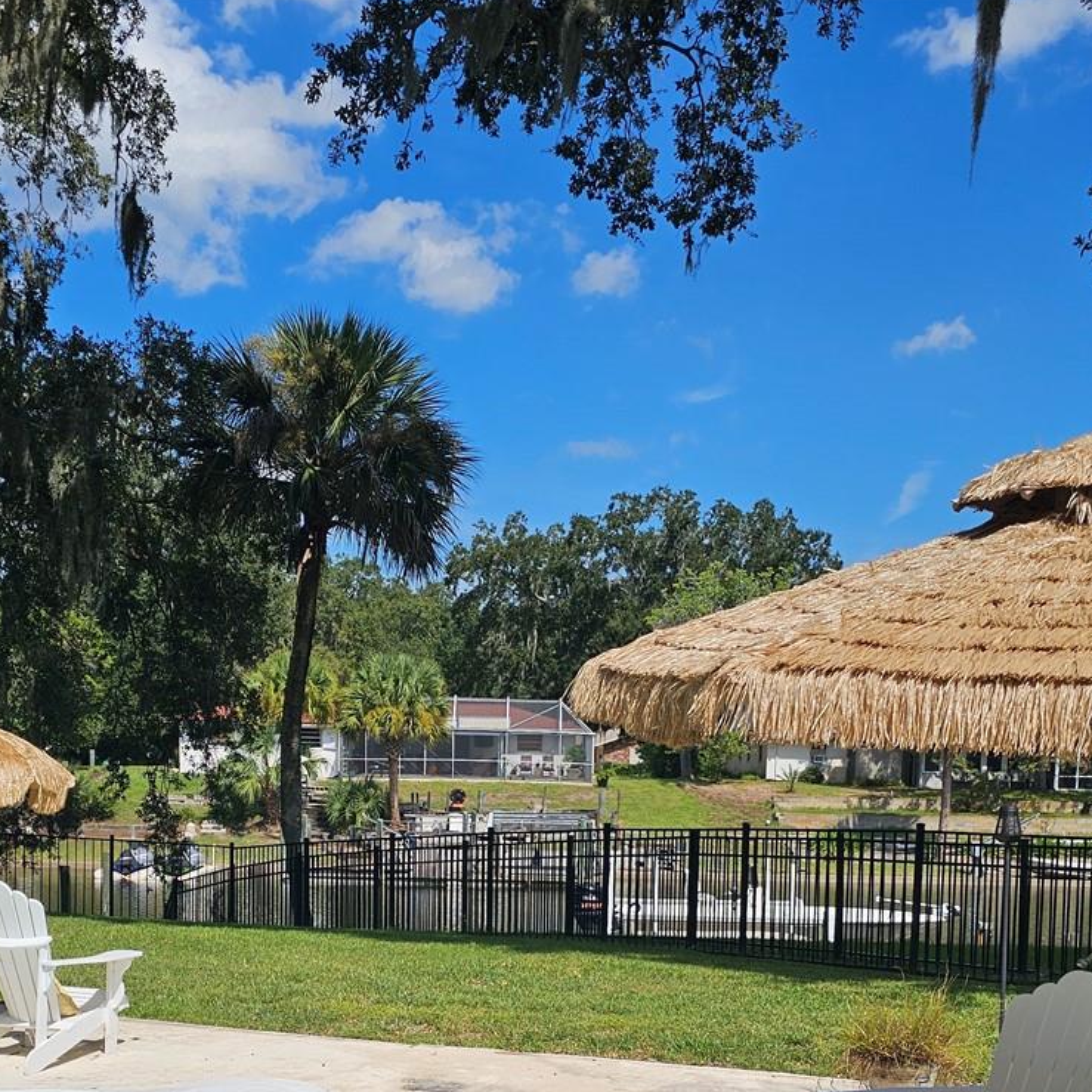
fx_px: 1570
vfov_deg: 37.0
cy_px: 879
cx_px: 510
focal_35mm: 44
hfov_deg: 38.3
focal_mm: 6.3
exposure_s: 1/1571
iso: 10
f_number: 1.7
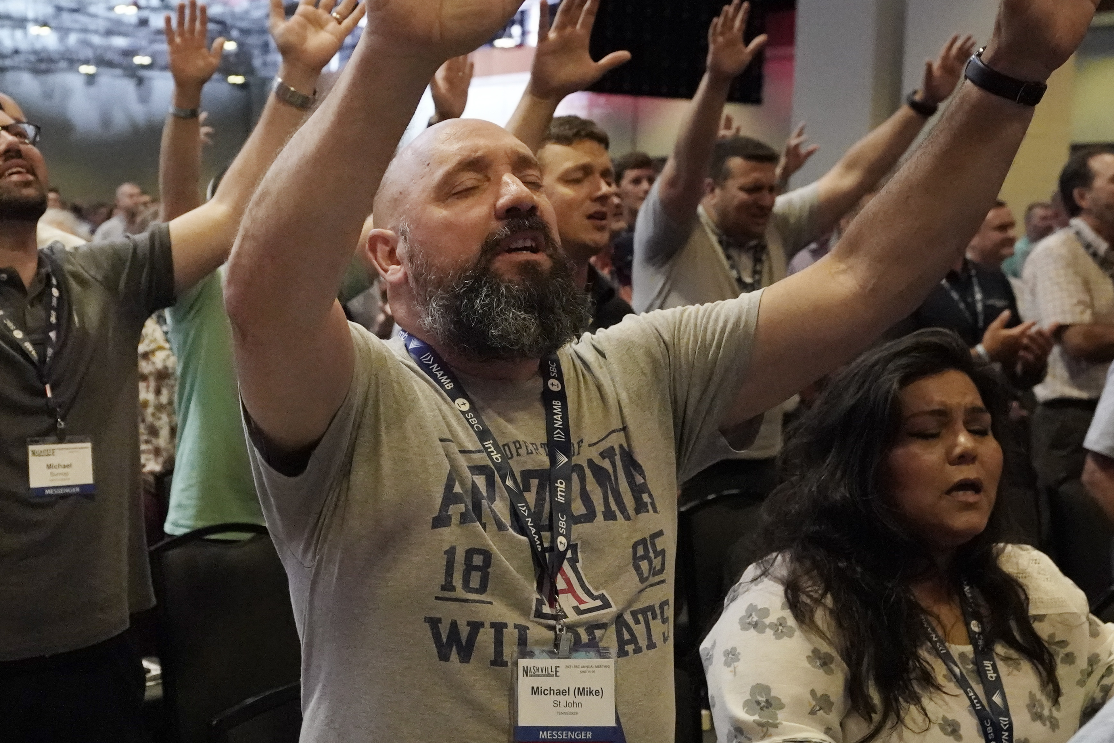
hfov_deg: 40.7
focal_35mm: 48
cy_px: 284
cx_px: 397
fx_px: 1485
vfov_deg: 28.0
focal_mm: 31
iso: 16000
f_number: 4.5
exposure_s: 1/640
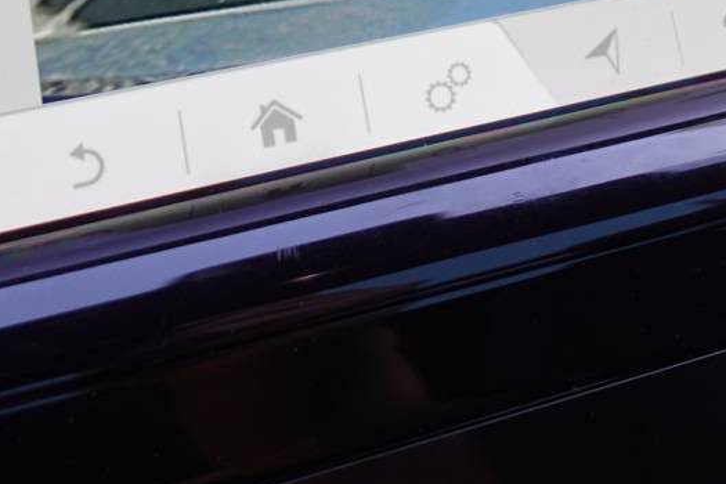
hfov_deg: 26.6
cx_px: 629
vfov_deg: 16.7
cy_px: -246
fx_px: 1492
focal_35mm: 74
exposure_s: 1/60
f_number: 2.8
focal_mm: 9.4
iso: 125
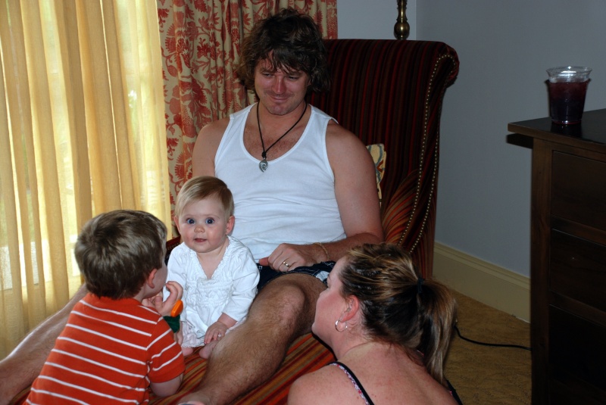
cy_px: 202
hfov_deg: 30.5
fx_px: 1112
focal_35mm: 66
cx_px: 303
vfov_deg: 20.7
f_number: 4.8
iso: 200
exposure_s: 1/60
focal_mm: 44
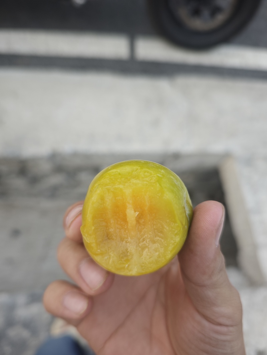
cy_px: 178
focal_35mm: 23
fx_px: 237
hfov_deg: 58.9
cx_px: 134
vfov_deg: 73.9
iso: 100
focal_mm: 6.55
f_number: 1.6
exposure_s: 1/100
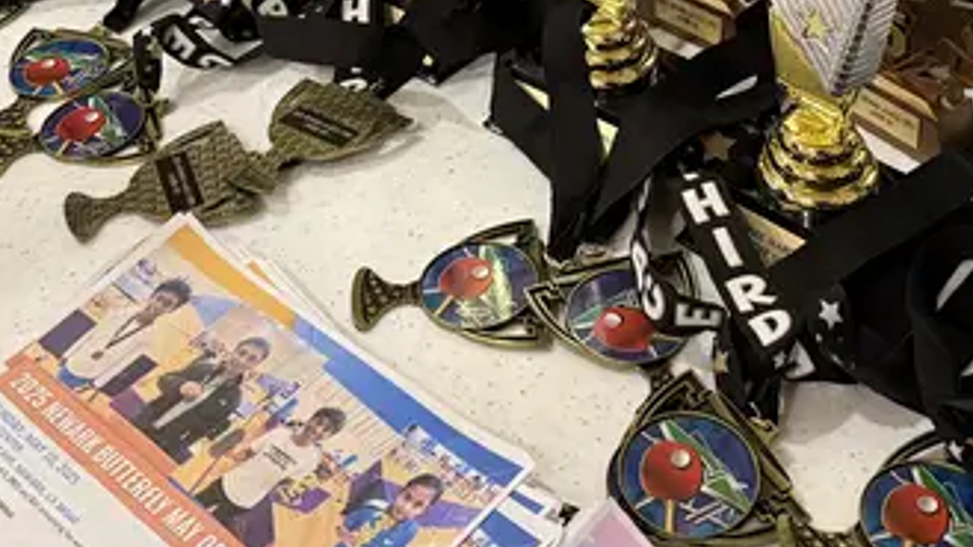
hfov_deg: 34.4
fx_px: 1574
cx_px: 488
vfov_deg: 18.2
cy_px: -189
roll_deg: +4.2
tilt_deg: -27.2
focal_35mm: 61
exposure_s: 1/60
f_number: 1.78
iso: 400
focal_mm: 6.76
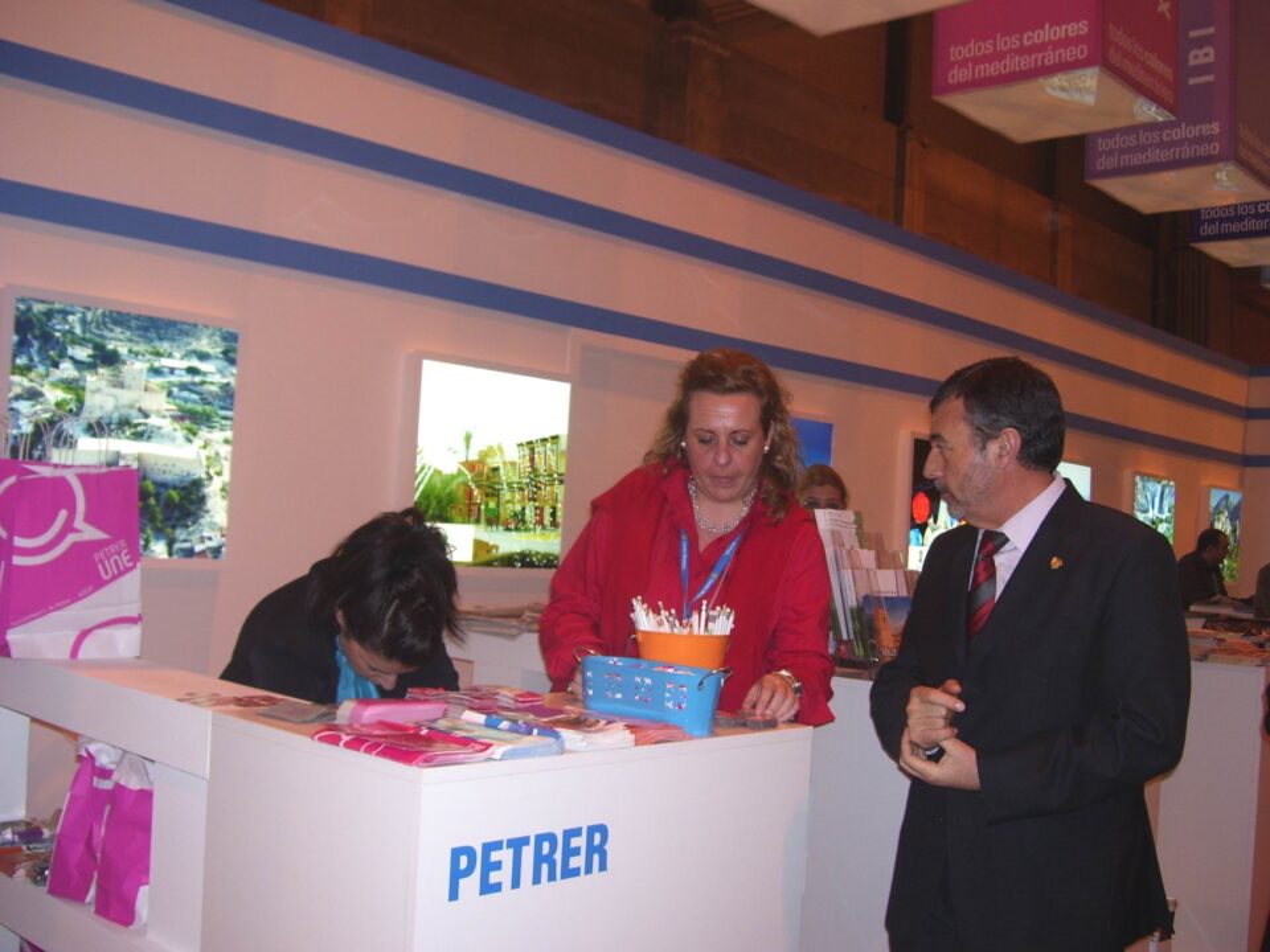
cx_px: 635
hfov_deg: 50.1
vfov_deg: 38.7
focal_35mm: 37
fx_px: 1357
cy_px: 476
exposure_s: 1/60
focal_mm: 6
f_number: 2.7
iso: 80
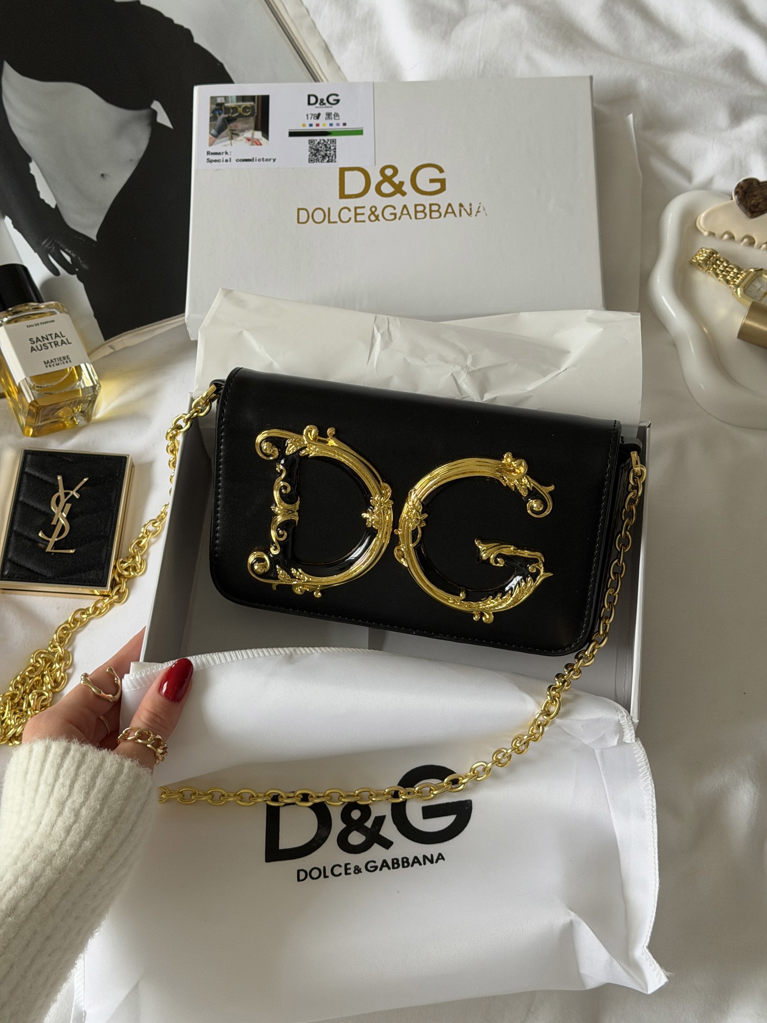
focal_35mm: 48
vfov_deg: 39.7
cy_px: 512
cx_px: 384
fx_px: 1418
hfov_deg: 30.3
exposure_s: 1/57
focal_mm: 6.76
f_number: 1.78
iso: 250
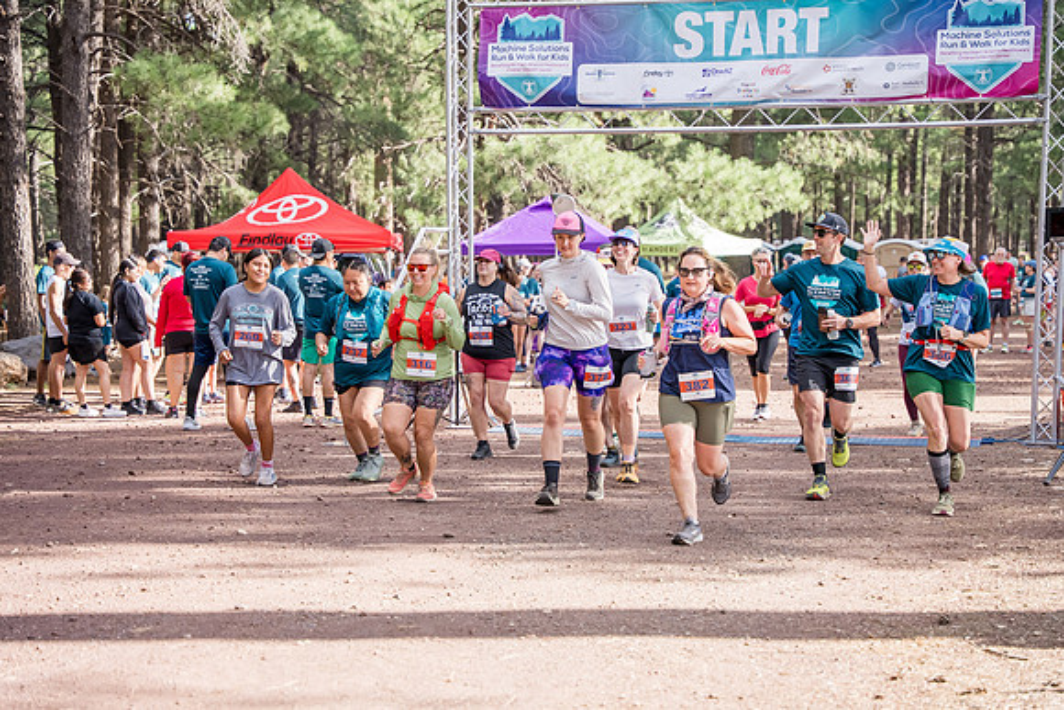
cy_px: 355
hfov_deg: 28.8
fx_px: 2069
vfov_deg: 19.5
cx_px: 532
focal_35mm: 70
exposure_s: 1/1600
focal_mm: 70
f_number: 3.2
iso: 500
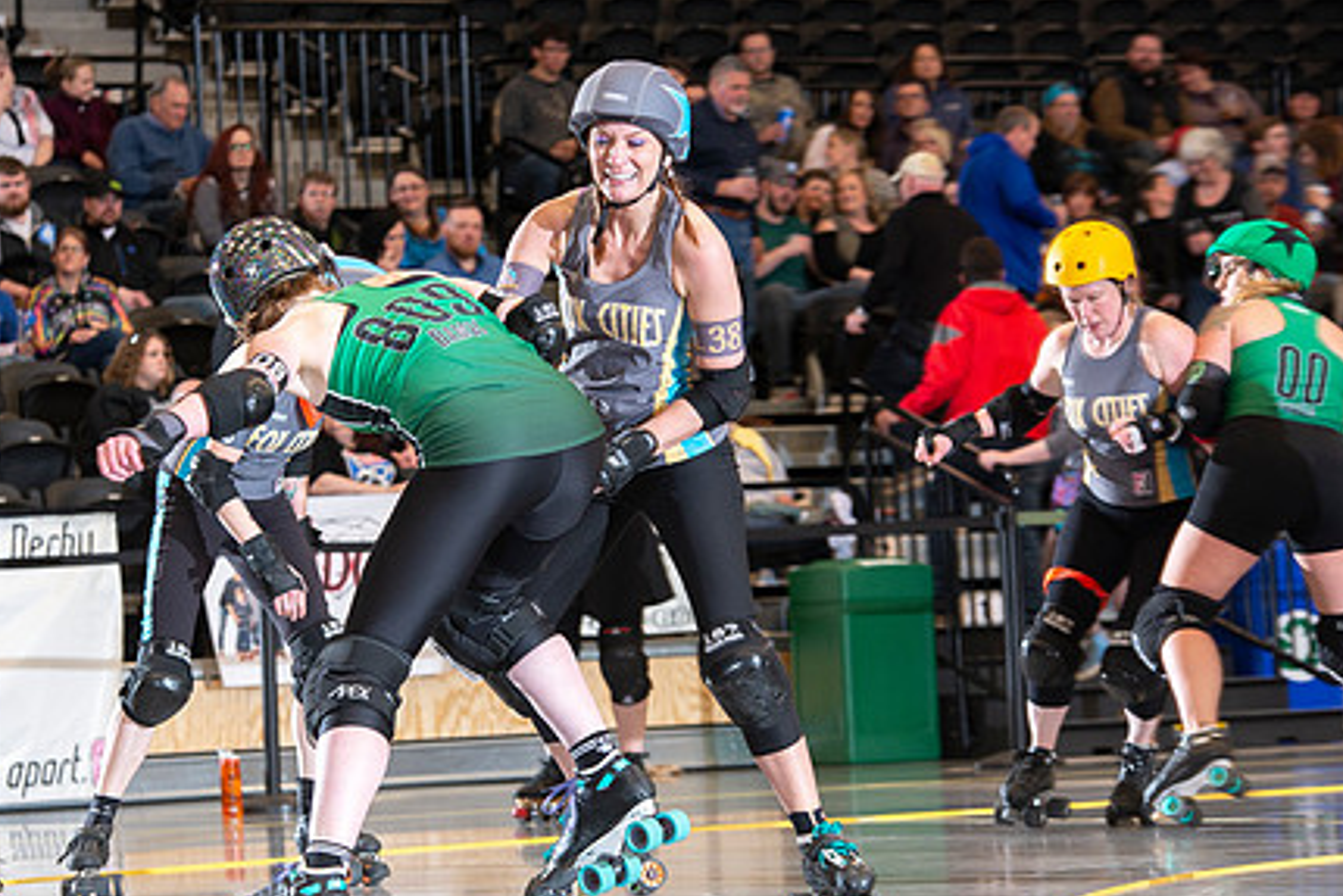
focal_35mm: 189
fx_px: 7053
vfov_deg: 7.3
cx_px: 456
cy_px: 570
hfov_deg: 10.9
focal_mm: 140
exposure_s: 1/160
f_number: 5.6
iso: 640
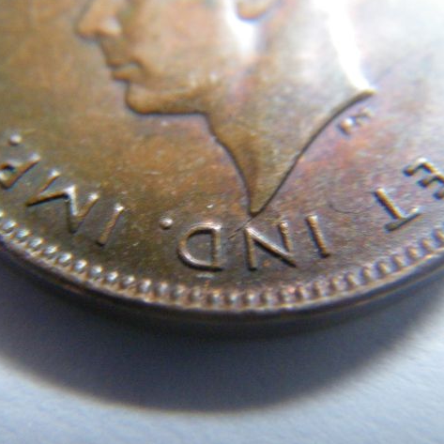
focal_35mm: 61
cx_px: 191
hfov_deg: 28.1
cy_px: 222
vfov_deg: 28.2
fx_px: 885
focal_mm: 9.1
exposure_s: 1/6
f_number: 4.4
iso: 800
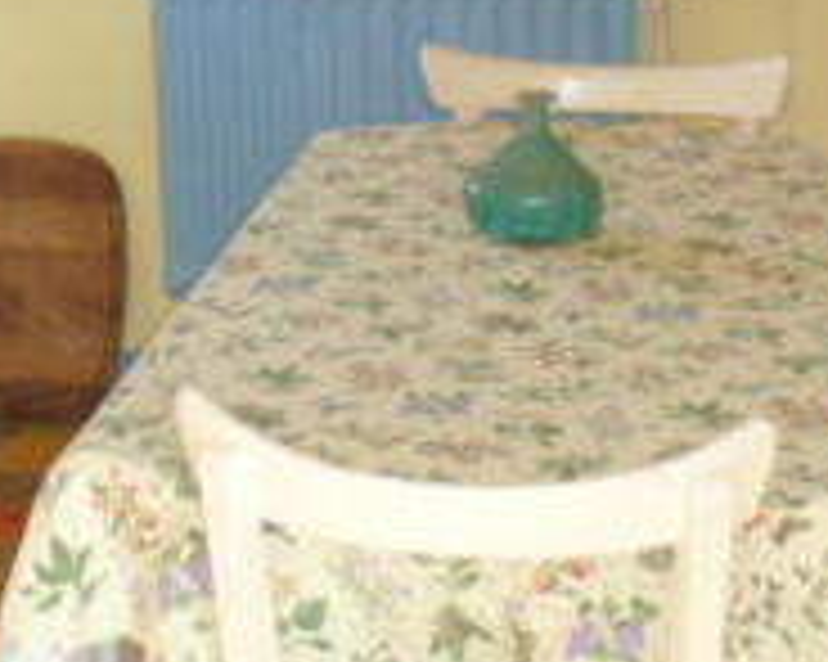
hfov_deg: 19.4
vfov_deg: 14.7
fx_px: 2425
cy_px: -263
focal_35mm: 99
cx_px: 407
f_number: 3.5
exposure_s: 1/30
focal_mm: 5.3
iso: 200
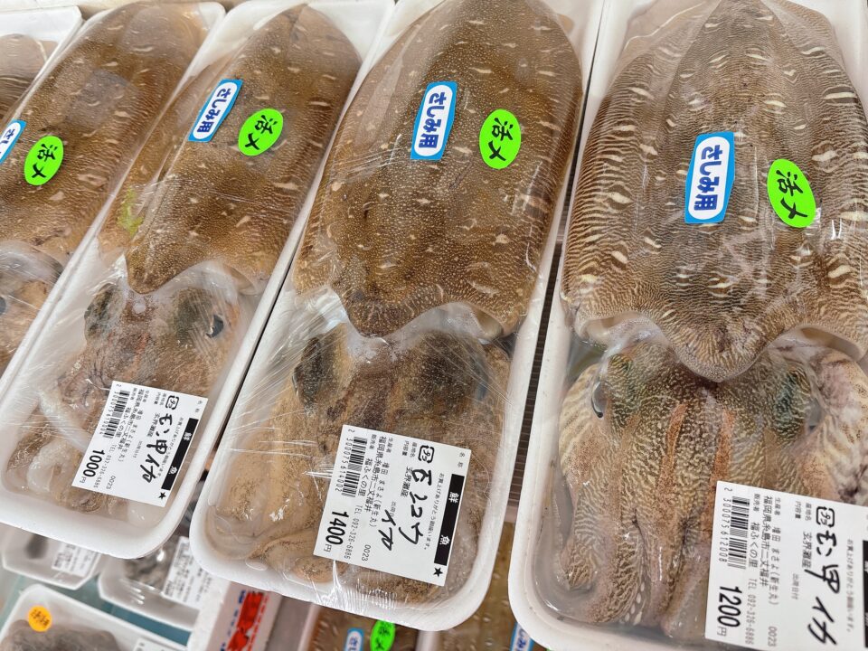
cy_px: 326
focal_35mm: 26
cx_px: 434
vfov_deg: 53.1
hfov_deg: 67.3
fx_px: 652
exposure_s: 1/60
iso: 100
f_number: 1.6
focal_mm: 5.96
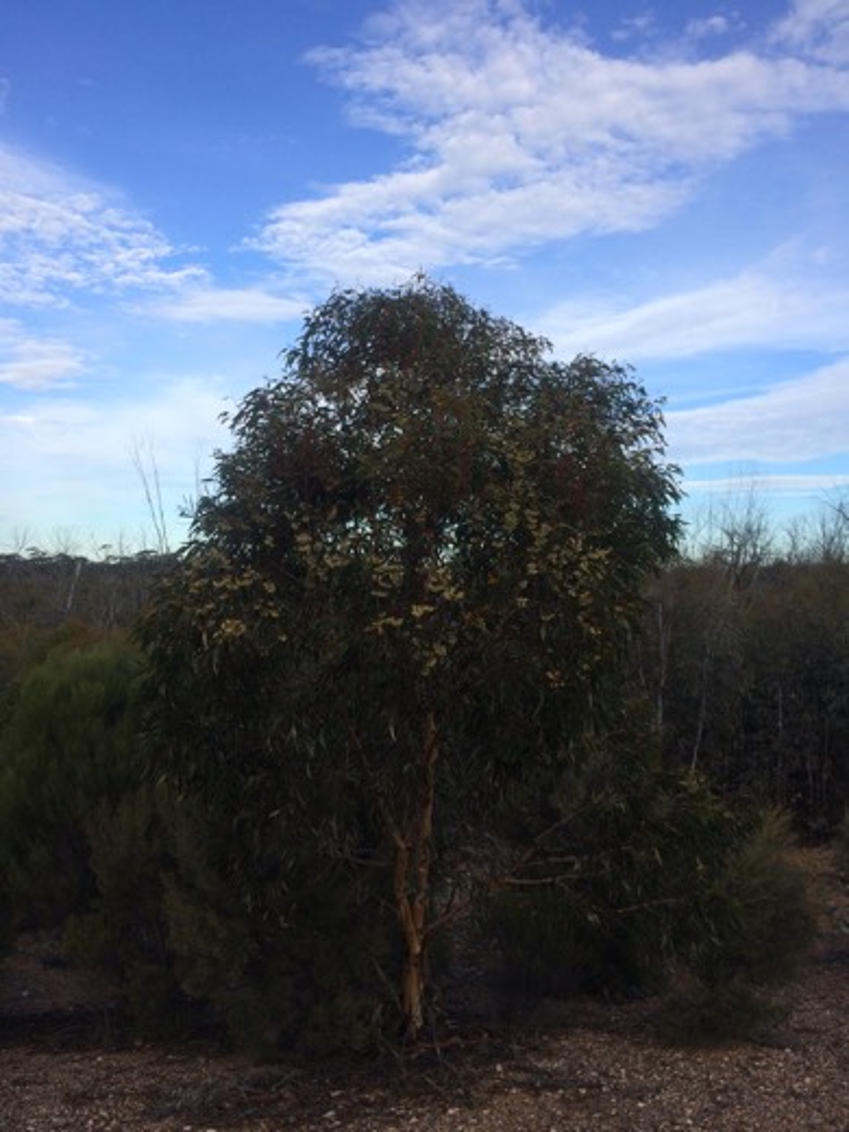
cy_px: 566
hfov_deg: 48.2
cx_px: 424
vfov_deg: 61.7
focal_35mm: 29
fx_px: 948
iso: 32
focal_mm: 4.15
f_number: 2.2
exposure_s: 1/933
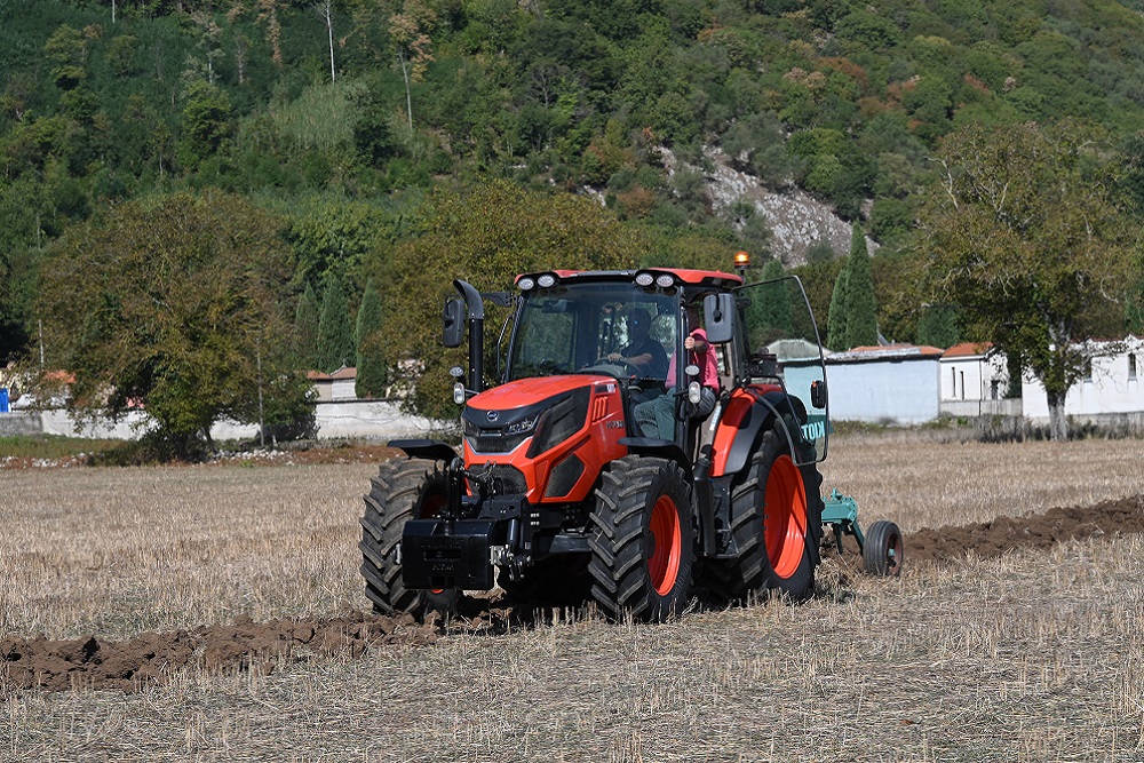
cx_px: 572
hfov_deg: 27.0
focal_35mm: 75
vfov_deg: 18.2
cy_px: 382
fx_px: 2384
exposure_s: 1/800
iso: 100
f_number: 5.6
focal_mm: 75
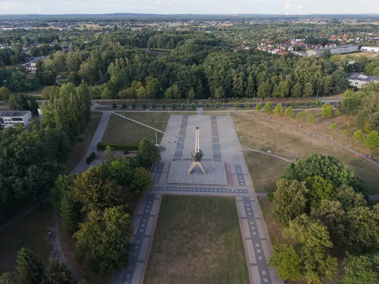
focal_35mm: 24
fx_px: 263
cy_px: 142
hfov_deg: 71.6
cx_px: 190
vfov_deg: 56.8
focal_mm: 8.7
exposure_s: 1/1250
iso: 280
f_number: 1.8
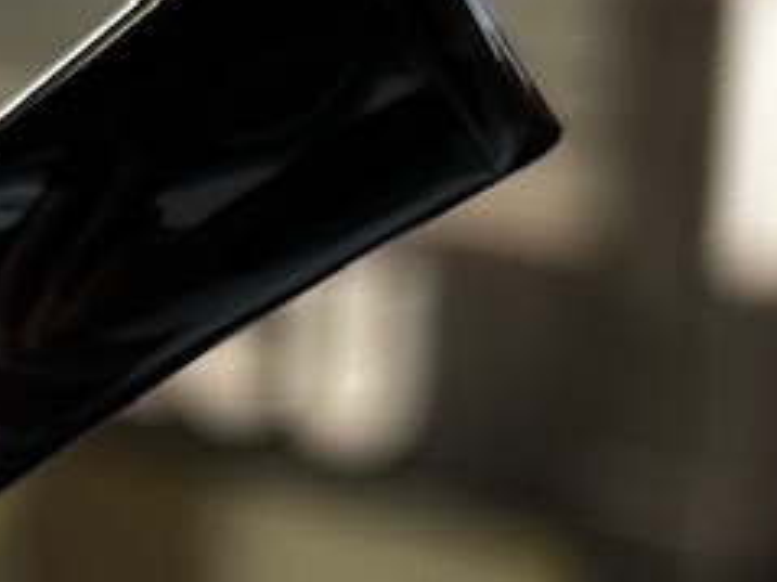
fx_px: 5766
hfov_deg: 7.3
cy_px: 1180
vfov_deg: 5.6
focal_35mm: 257
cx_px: -910
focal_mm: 6.86
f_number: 1.78
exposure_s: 1/196
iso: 64
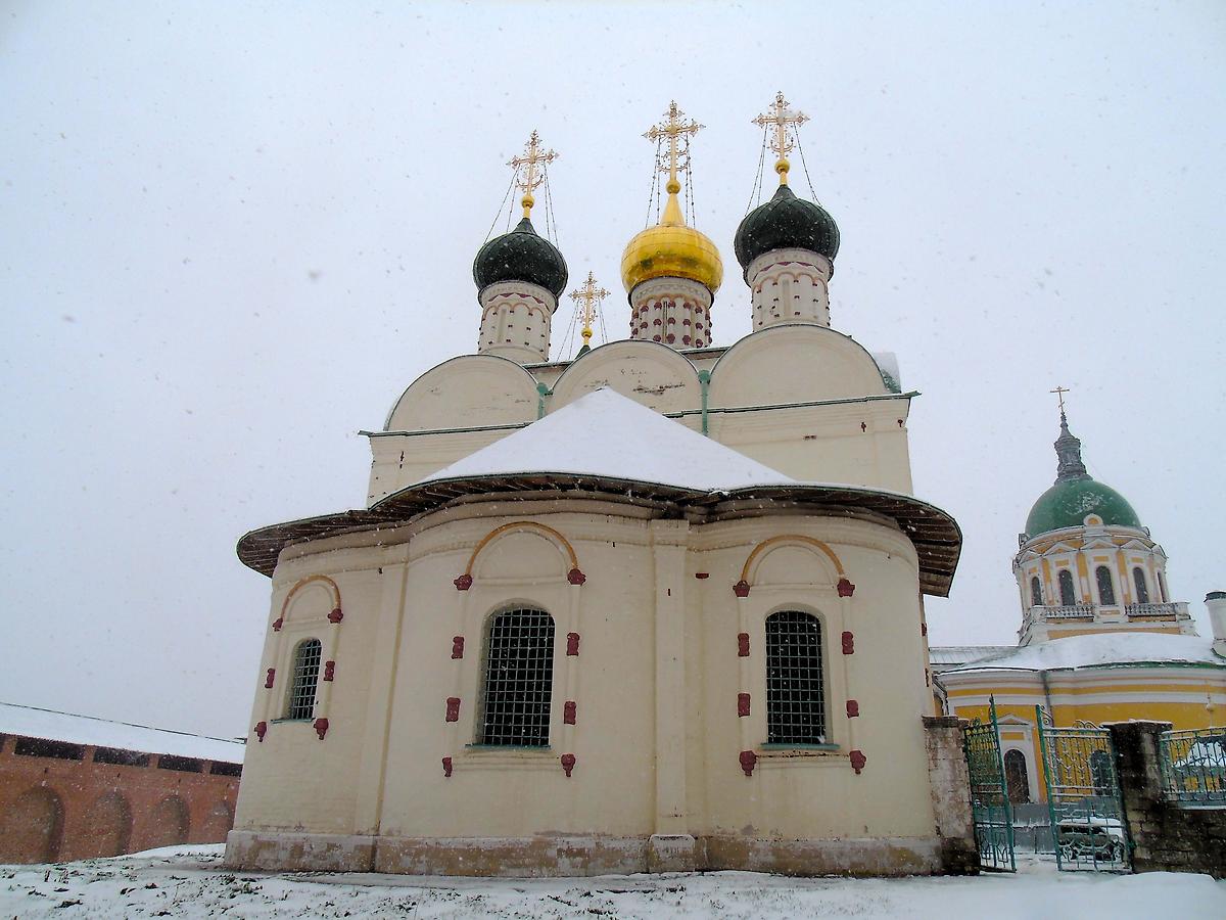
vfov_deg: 54.9
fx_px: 885
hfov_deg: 69.4
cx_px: 613
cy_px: 460
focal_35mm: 25
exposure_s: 1/1000
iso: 80
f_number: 4
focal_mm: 4.4
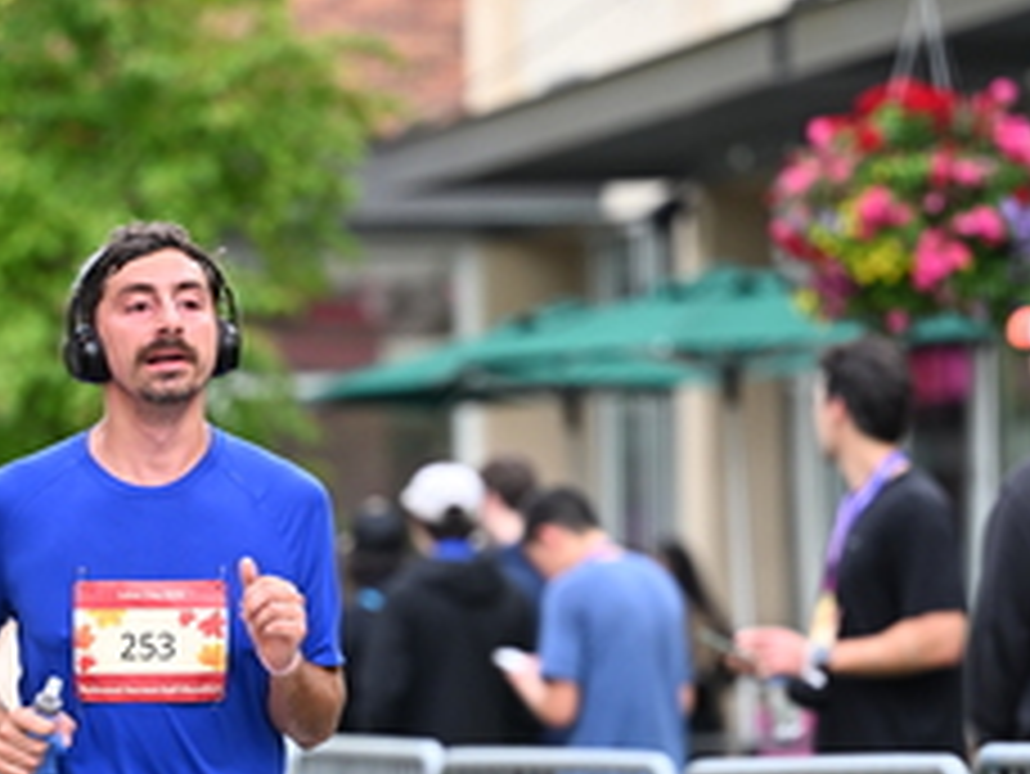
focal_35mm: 300
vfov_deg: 5.0
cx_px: 313
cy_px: 603
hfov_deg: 6.6
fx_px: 8931
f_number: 2.8
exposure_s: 1/1250
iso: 640
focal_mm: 130
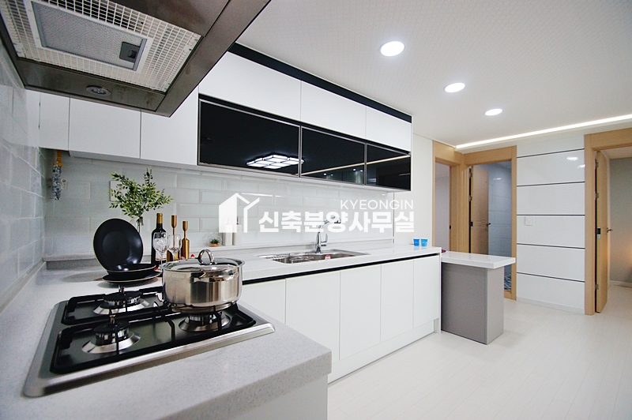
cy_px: 210
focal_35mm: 16
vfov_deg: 72.0
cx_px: 316
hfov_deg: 95.0
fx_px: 289
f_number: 3.5
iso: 800
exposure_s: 1/200
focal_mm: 11
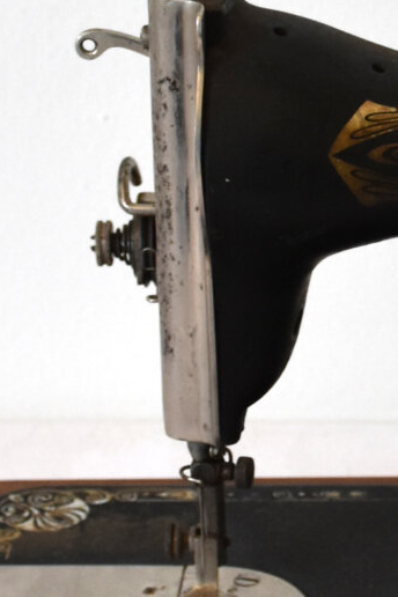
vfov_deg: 8.6
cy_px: 164
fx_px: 3947
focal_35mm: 238
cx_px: 667
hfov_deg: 5.7
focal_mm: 32
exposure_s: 1/100
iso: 800
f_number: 5
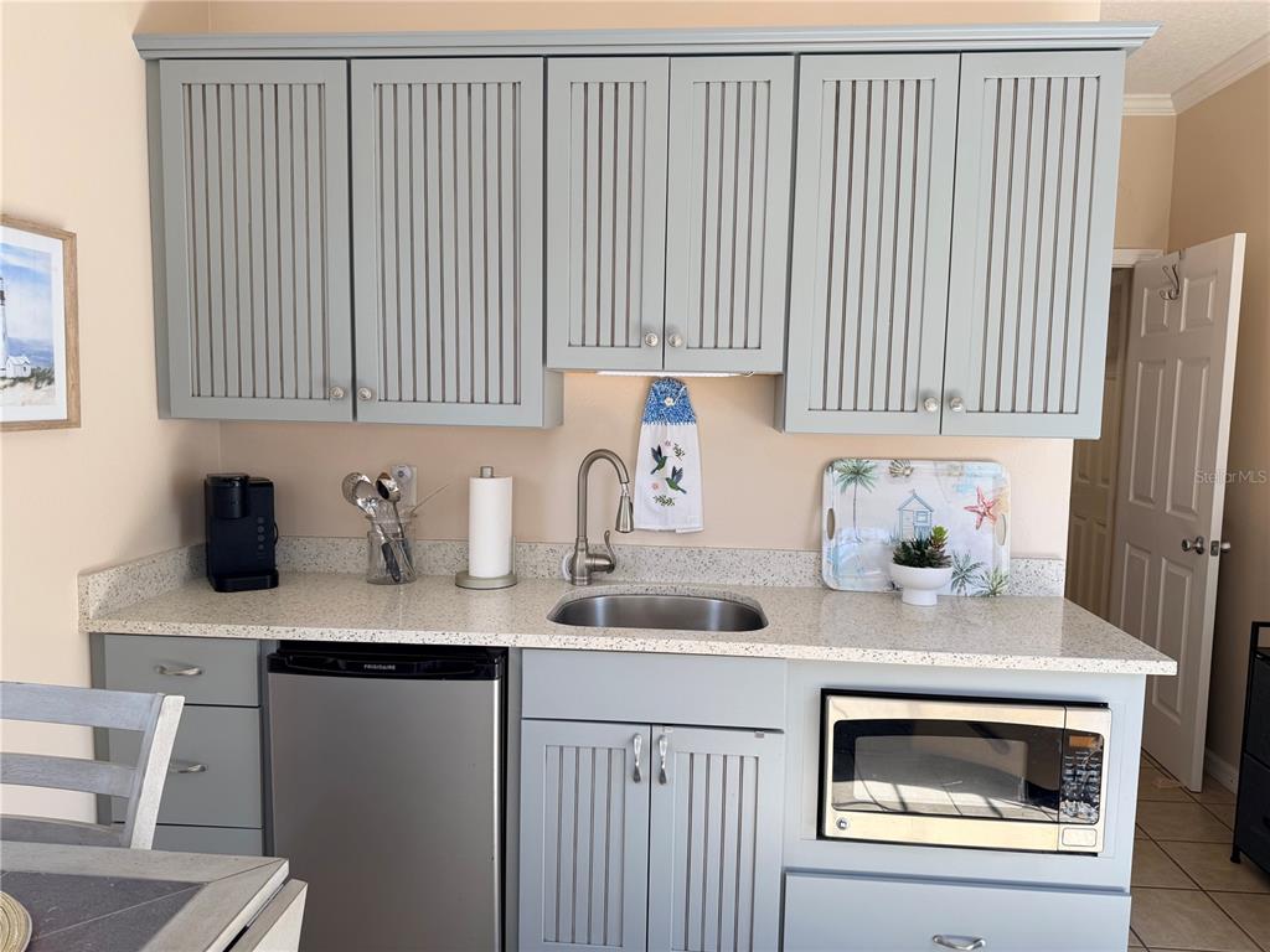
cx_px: 635
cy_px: 476
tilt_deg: -5.1
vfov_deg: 56.8
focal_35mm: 24
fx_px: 881
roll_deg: -0.9
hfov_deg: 71.6
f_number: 1.78
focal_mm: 6.76
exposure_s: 1/146
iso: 50
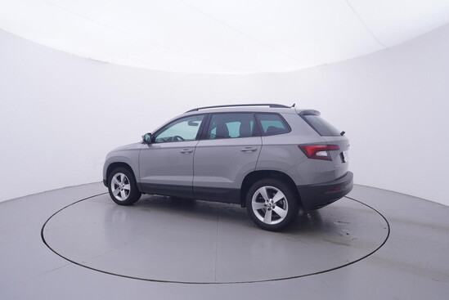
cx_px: 224
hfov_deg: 77.3
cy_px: 150
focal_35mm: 22
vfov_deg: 56.2
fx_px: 281
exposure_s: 1/80
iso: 200
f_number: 5
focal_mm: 15
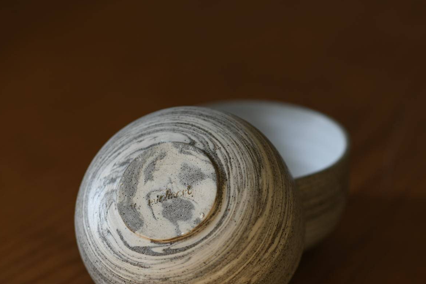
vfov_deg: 11.6
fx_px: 1396
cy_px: 166
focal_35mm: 118
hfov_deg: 17.3
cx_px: 193
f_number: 2.5
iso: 200
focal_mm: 85
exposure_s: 1/250
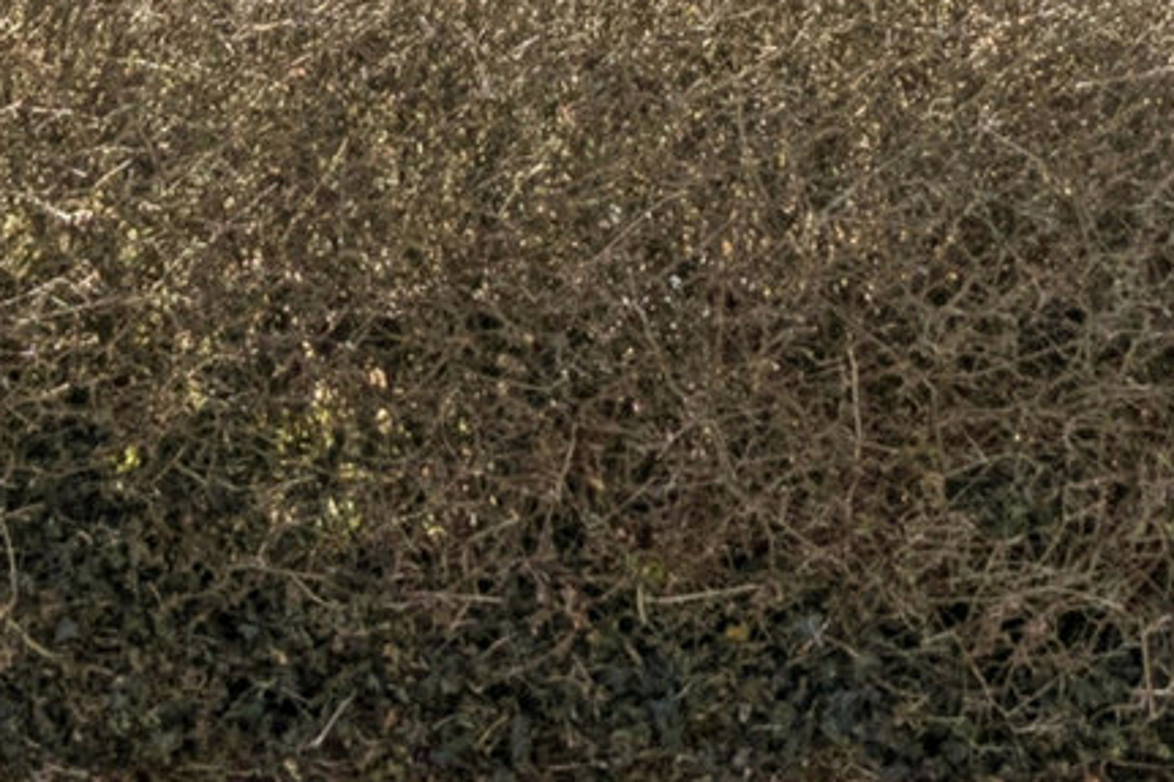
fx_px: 6813
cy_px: -564
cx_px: -68
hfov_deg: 9.8
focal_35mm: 209
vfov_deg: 6.4
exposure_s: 1/1000
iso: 400
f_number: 8
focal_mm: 20
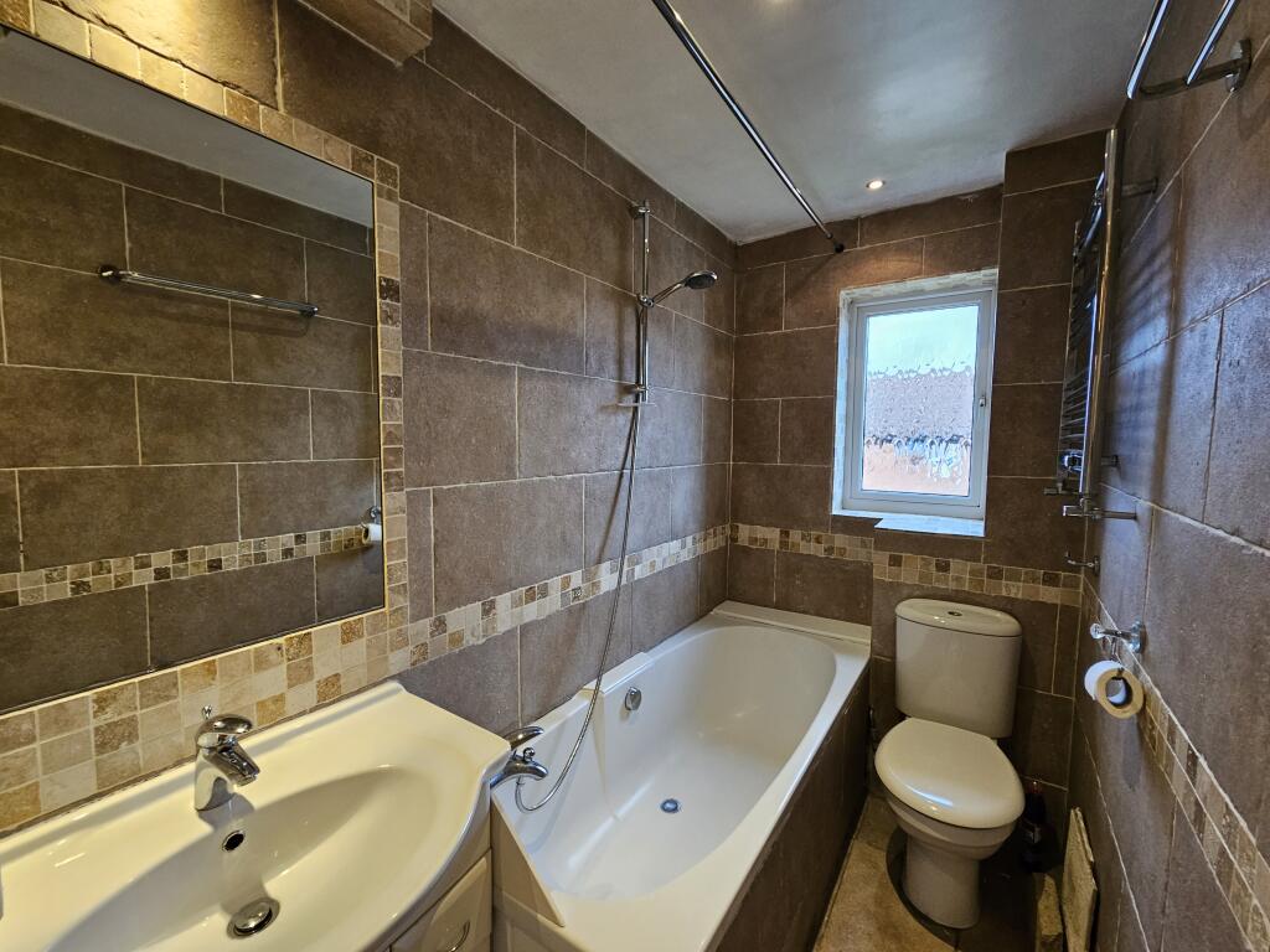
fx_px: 477
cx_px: 635
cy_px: 476
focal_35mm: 13
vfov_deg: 89.9
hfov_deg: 106.2
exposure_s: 1/50
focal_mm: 2.2
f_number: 2.2
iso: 250
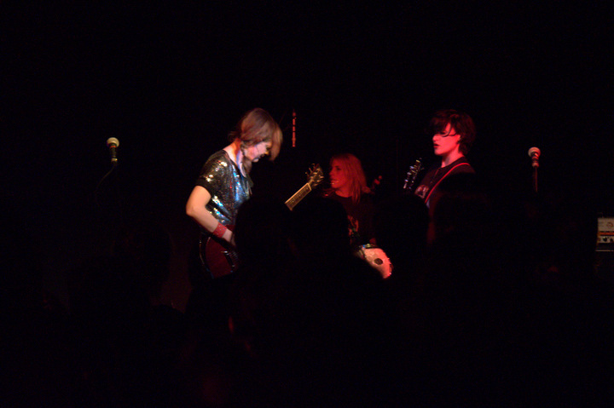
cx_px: 307
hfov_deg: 27.0
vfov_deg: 18.2
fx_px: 1278
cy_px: 204
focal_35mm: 75
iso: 800
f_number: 2.8
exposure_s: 1/50
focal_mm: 50
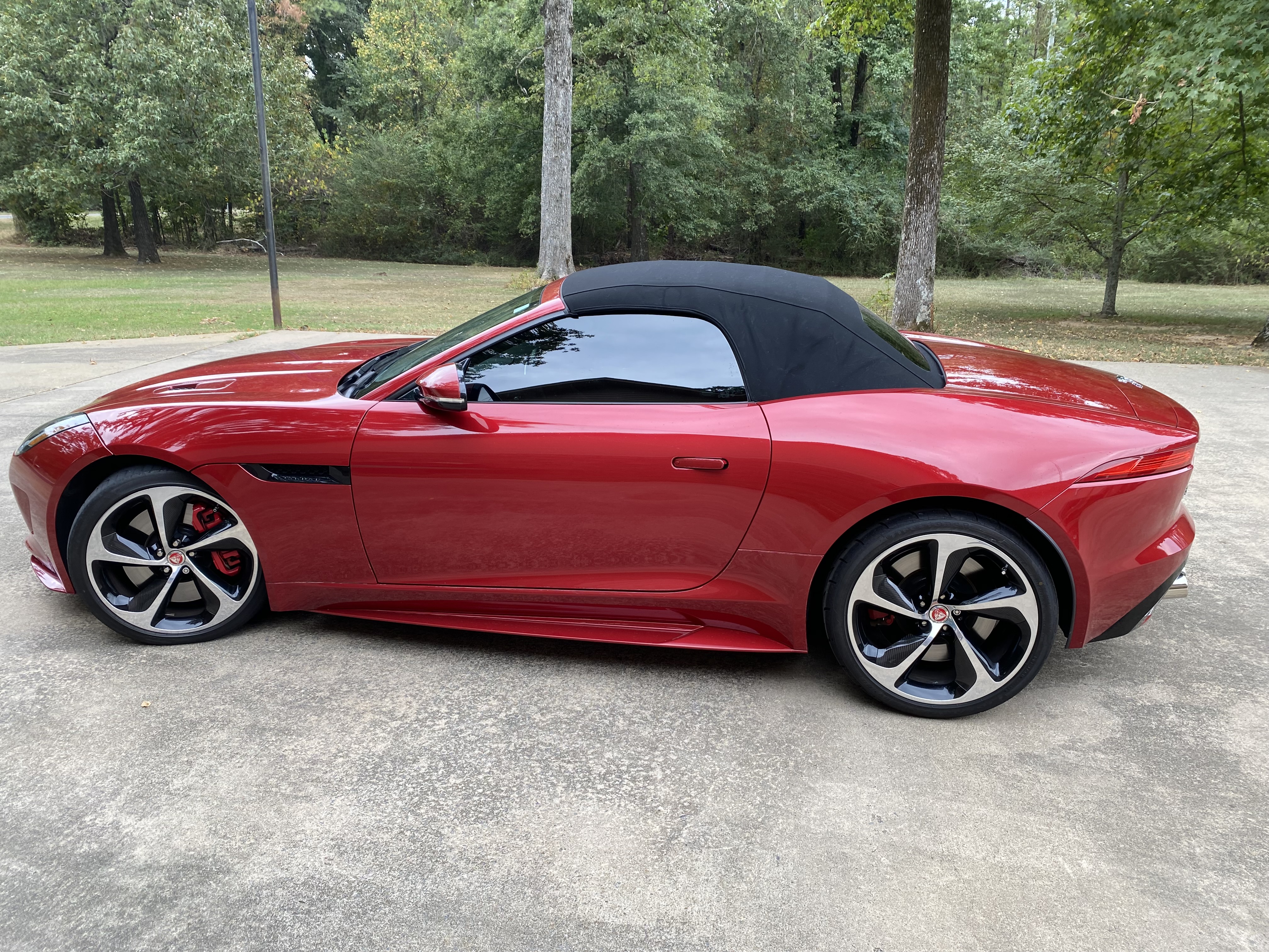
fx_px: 953
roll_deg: +0.9
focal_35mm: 26
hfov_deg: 67.3
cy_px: 476
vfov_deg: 53.1
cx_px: 634
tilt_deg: -19.0
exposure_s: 1/122
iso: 32
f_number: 1.8
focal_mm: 4.25
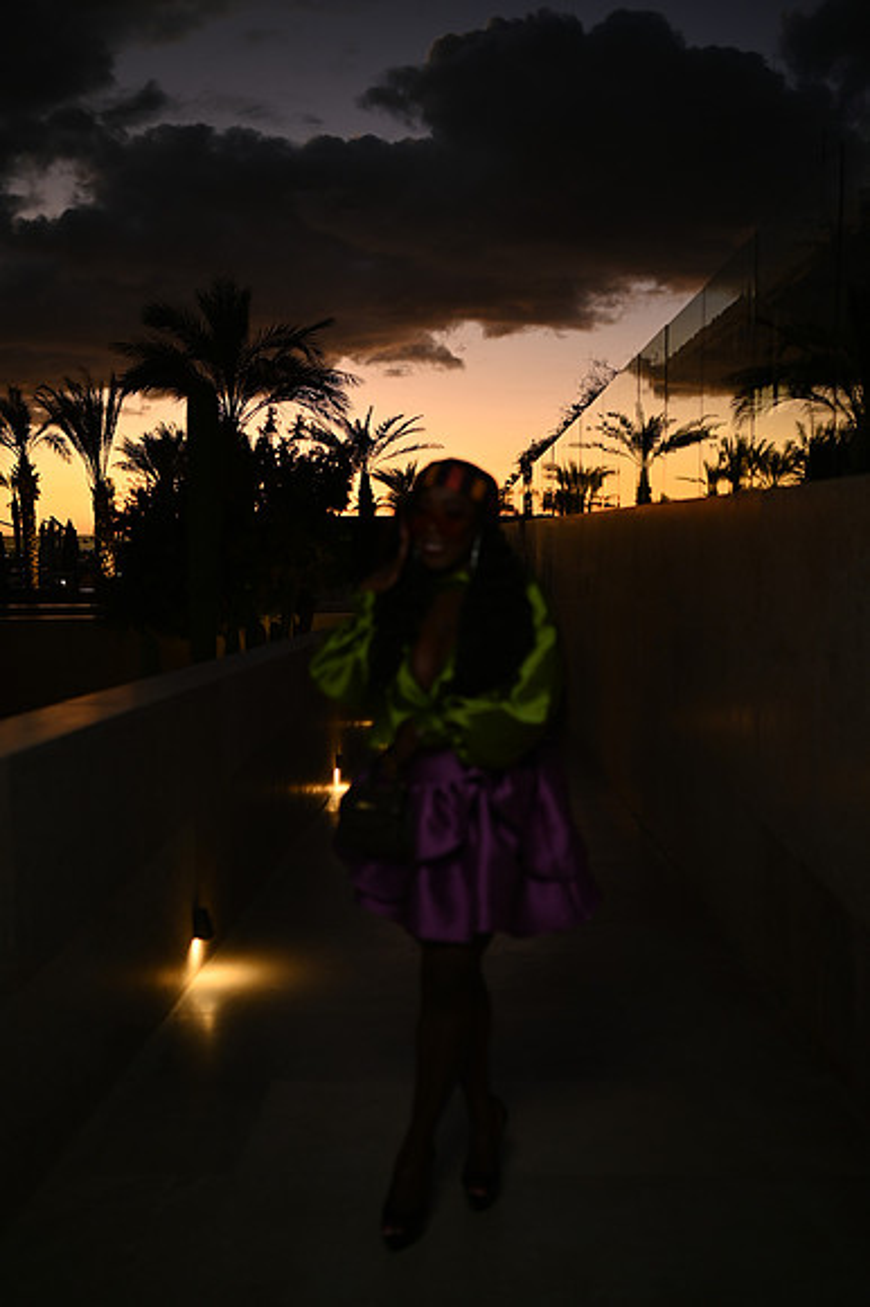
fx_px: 1270
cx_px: 435
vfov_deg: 54.5
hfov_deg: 37.8
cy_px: 654
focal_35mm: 35
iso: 160
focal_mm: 35
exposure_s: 1/100
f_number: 1.8
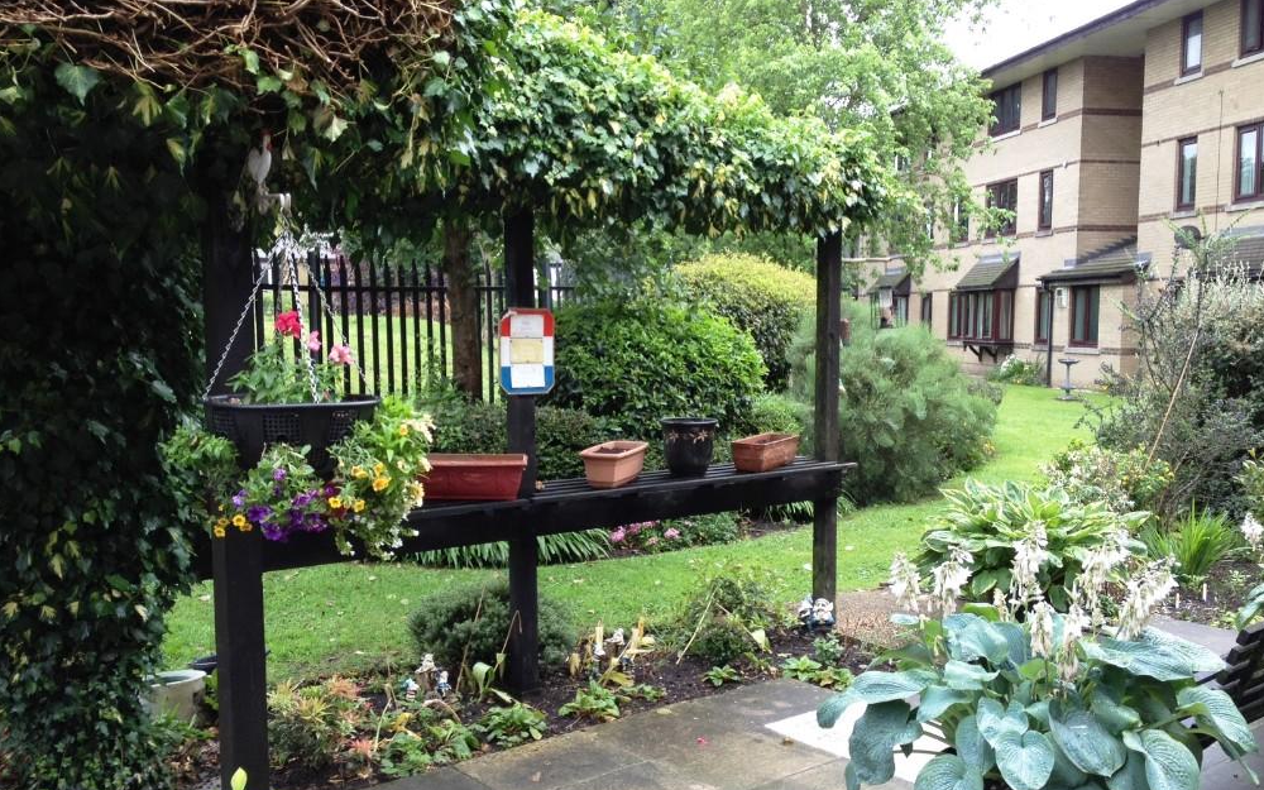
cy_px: 440
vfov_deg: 33.5
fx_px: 1309
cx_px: 643
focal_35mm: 38
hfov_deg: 51.5
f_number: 2.4
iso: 50
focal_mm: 4.28
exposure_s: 1/60
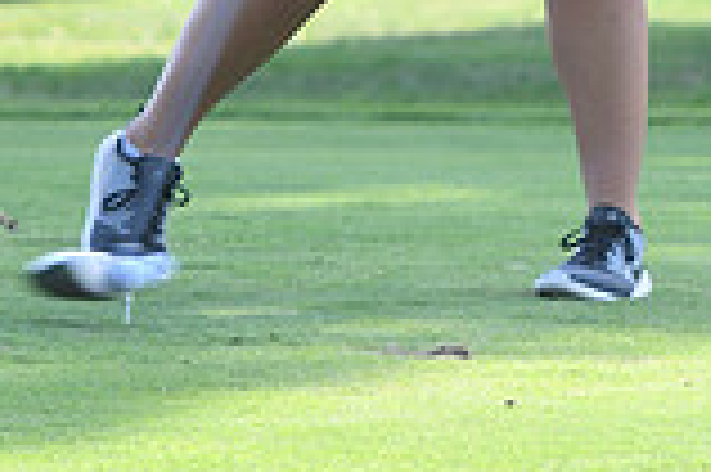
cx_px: 477
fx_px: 27009
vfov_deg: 1.0
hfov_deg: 1.5
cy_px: -508
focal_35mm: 1369
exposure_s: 1/800
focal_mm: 320
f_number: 7.1
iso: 640
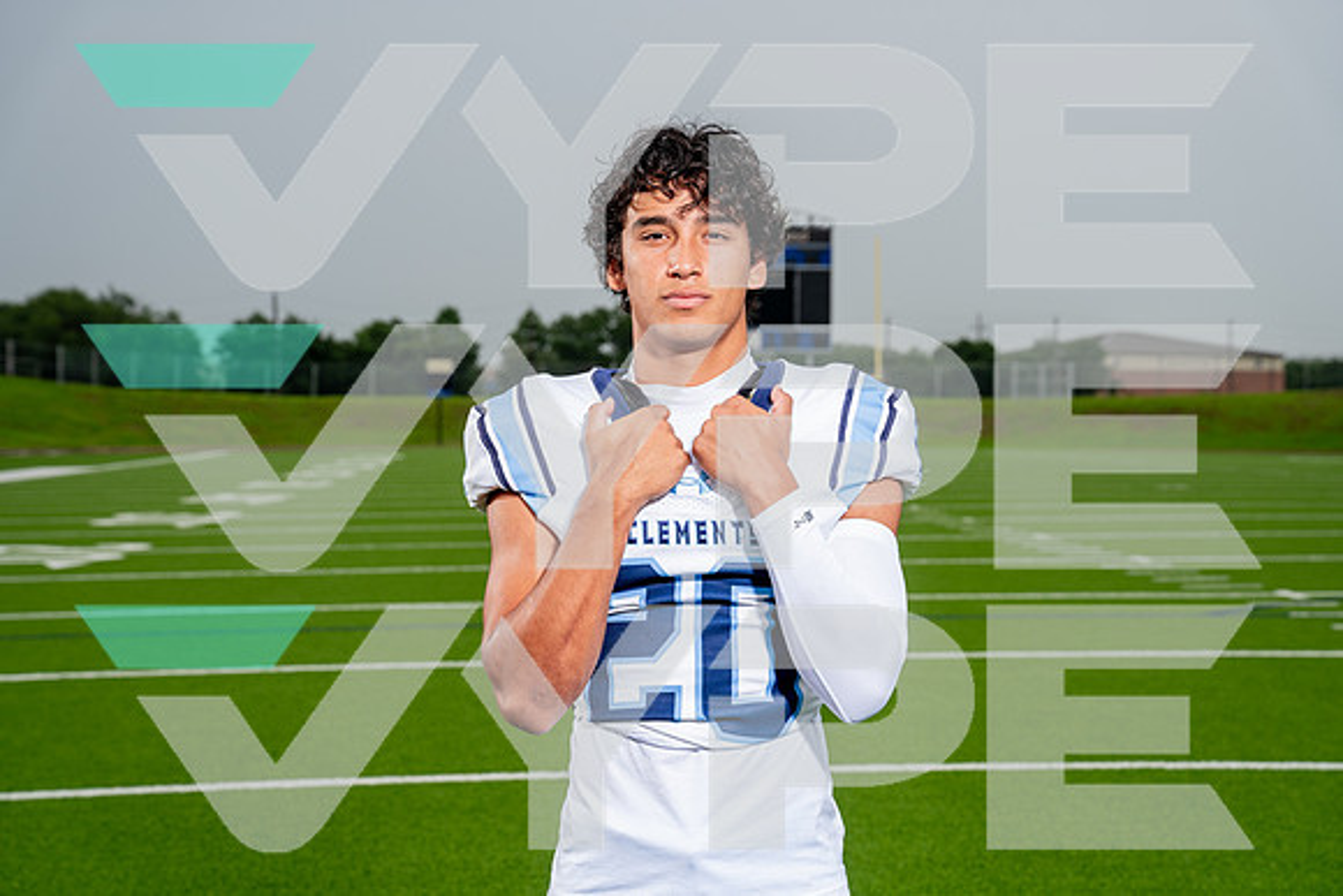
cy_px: 448
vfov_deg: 19.5
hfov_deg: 28.8
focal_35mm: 70
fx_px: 2612
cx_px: 672
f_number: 6.3
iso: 160
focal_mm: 70
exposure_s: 1/250
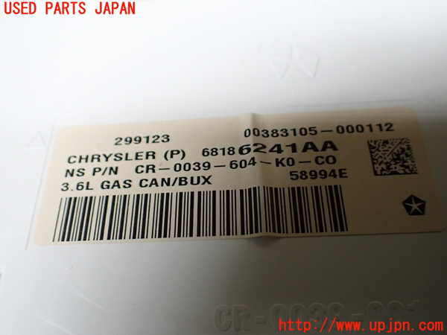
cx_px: 224
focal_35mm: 30
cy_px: 168
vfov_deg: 46.8
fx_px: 387
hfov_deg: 60.0
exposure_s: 1/125
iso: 320
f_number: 2.3
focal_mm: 5.4
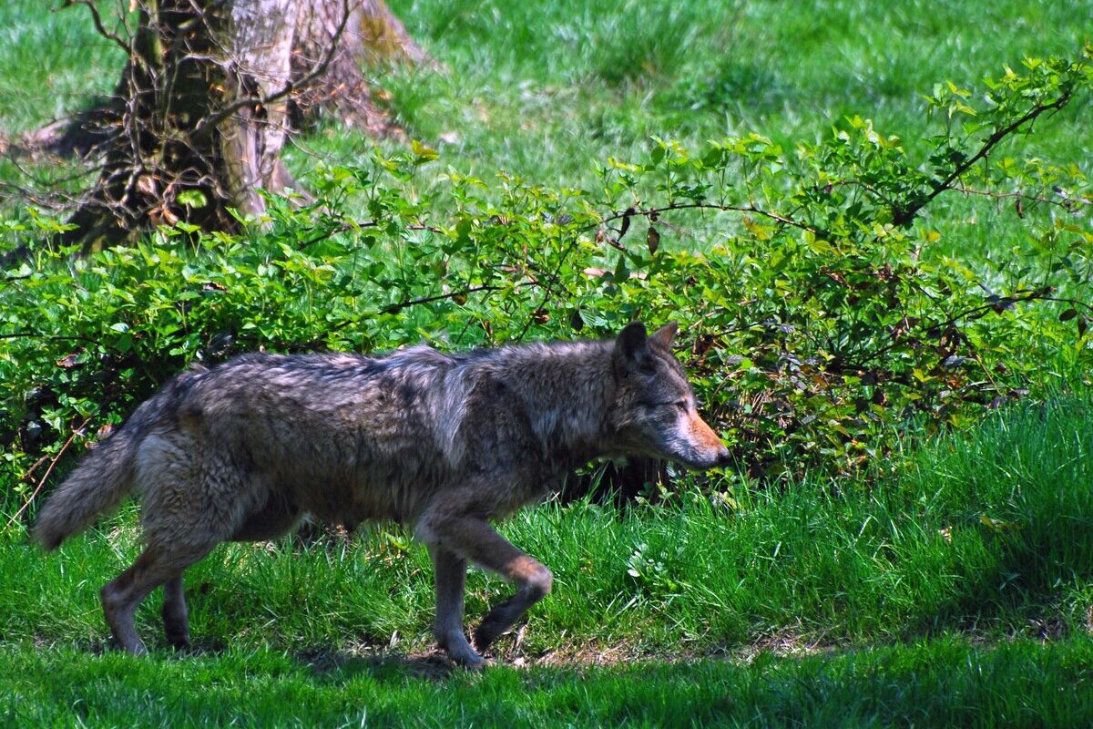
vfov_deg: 3.1
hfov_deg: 4.6
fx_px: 13661
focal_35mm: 450
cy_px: 364
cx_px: 546
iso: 250
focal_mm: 300
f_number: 5.6
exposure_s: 1/640
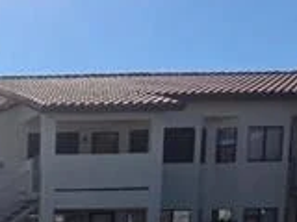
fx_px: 558
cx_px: -178
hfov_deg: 22.7
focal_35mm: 65
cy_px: 296
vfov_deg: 20.5
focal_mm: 2.2
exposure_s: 1/4313
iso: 40
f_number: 1.9
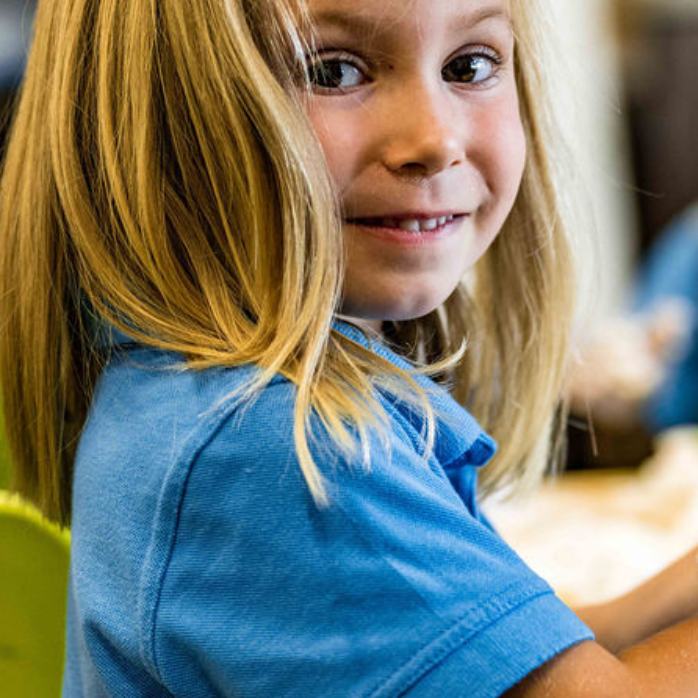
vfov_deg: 10.9
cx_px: 682
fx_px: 3650
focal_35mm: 160
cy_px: 286
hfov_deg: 10.8
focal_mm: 82
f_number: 2.8
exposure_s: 1/200
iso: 640
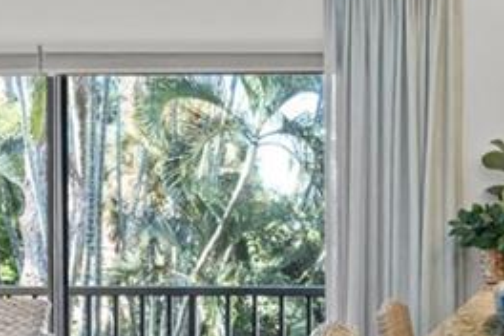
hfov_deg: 27.8
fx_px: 868
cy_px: 315
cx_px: 628
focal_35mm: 62
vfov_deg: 21.3
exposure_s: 1/2
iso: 640
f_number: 13
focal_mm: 16
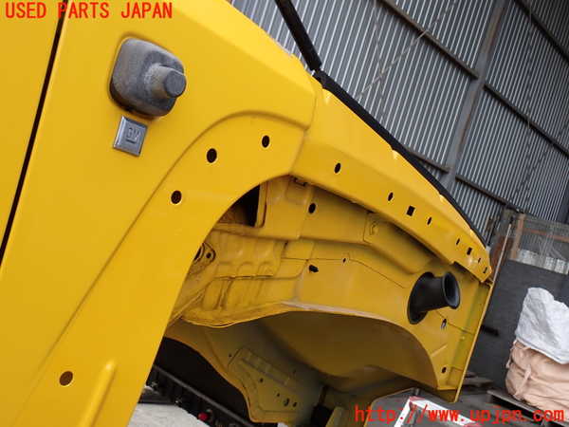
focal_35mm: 41
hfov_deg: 45.8
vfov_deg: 35.1
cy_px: 214
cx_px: 284
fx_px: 674
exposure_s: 1/200
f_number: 4
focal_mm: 7.31
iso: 100
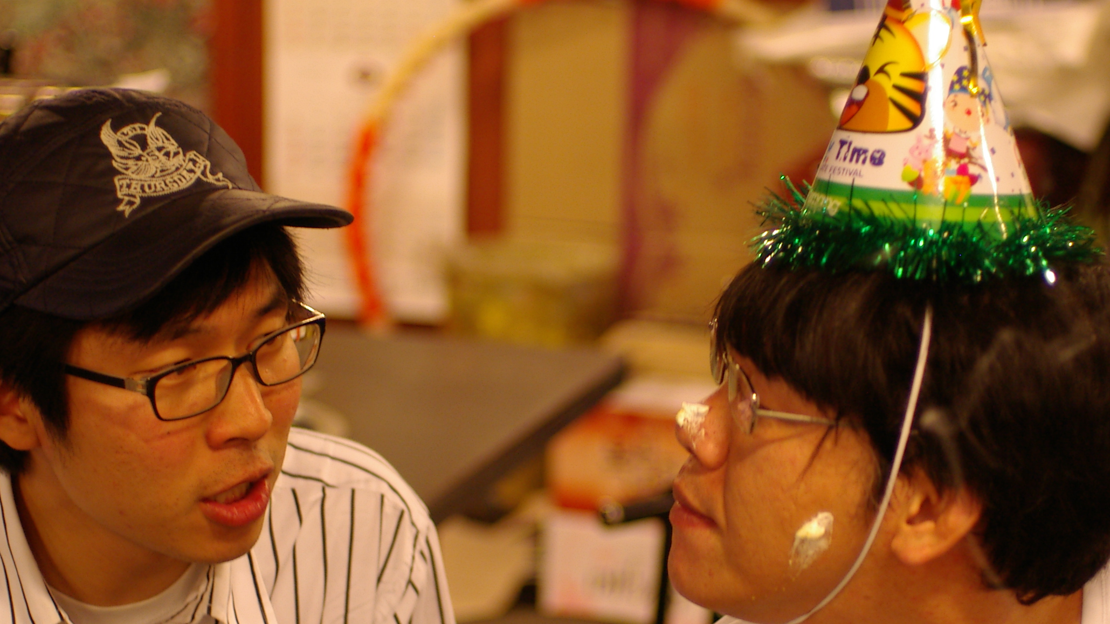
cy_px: 451
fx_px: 2907
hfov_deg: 21.6
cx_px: 626
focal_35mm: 99
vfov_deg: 12.2
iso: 400
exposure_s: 1/60
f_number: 2
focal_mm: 43
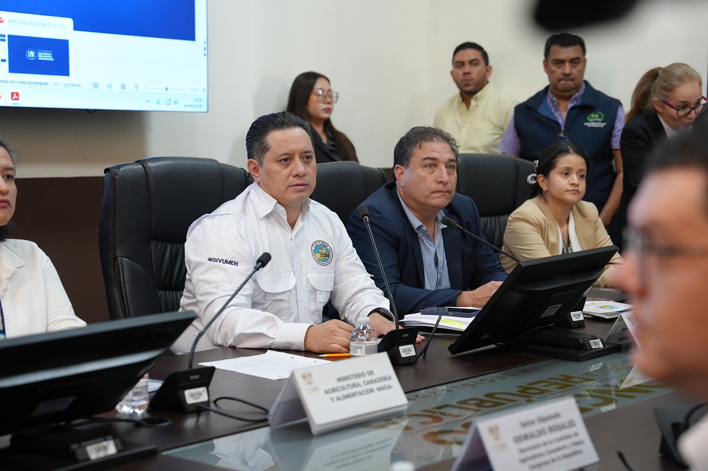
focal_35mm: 70
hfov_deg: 28.9
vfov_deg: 19.4
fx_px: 1376
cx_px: 354
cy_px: 236
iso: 2000
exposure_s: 1/160
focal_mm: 70
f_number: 4
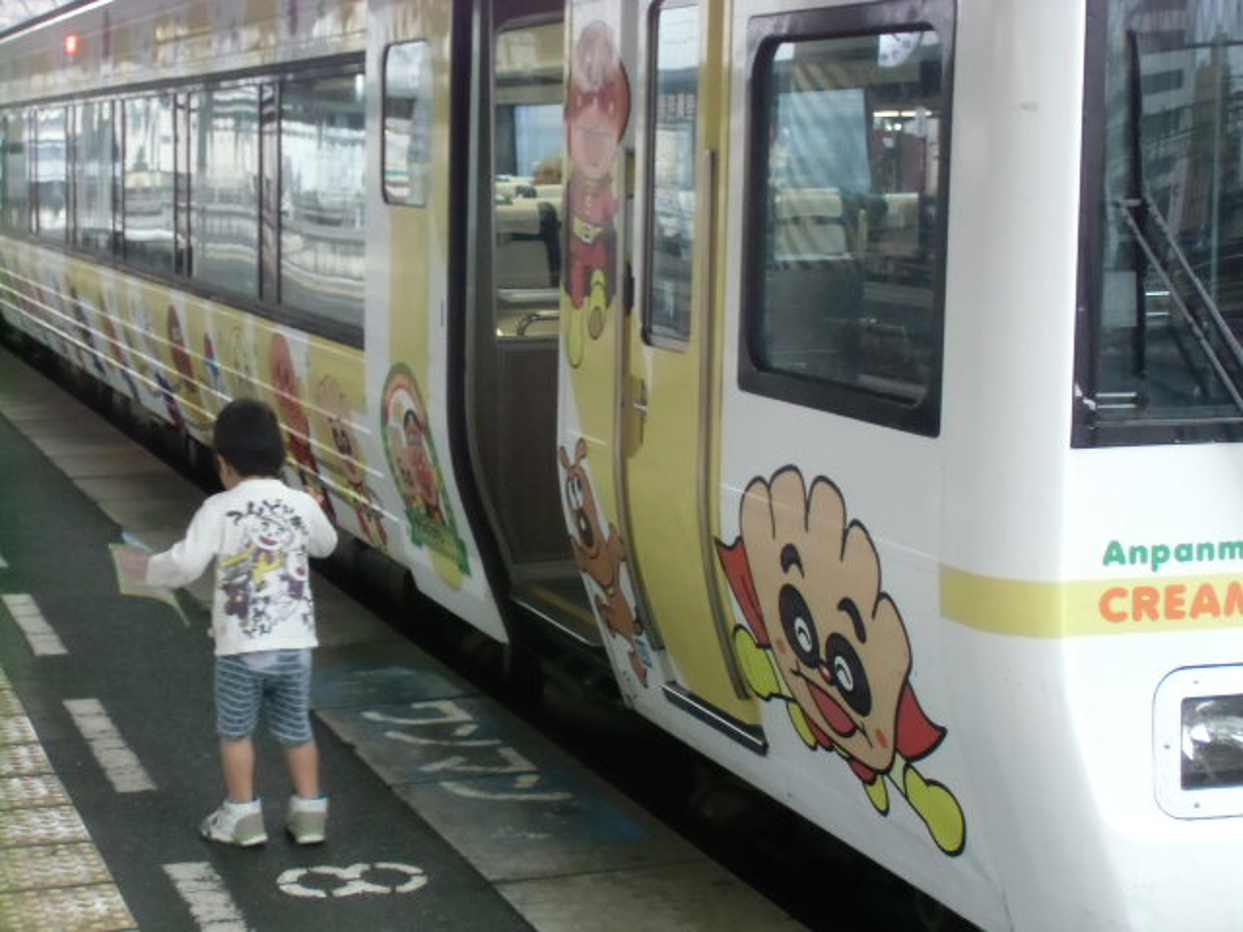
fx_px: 2442
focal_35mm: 68
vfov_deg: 21.6
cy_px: 466
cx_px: 622
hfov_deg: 28.6
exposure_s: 1/50
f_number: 4.7
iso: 800
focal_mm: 12.1
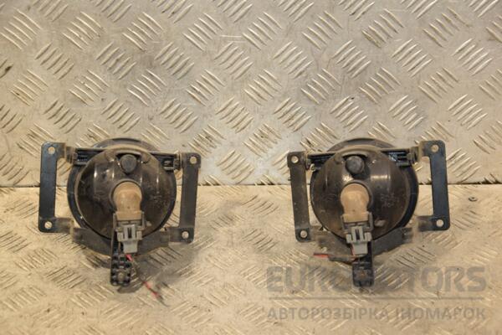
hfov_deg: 26.0
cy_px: 168
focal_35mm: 78
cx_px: 251
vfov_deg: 17.5
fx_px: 1088
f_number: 5
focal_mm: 52
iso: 800
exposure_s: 1/125
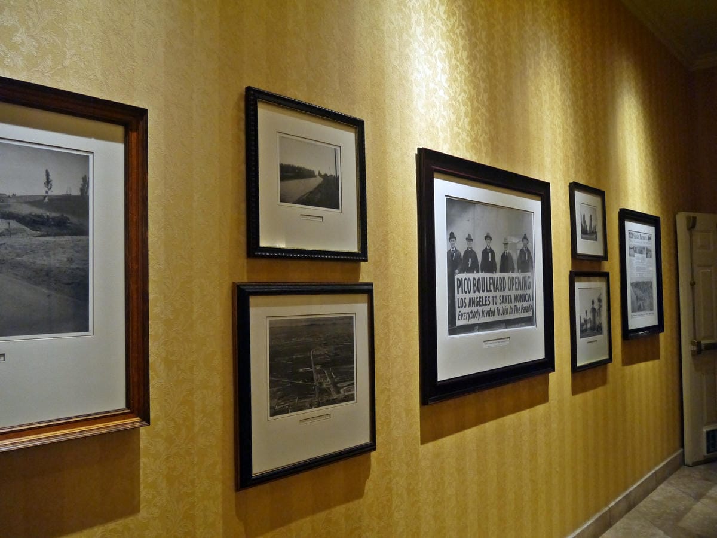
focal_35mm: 28
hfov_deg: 63.4
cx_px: 358
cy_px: 269
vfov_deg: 49.7
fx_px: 580
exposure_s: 1/60
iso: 1250
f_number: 3.5
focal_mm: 14
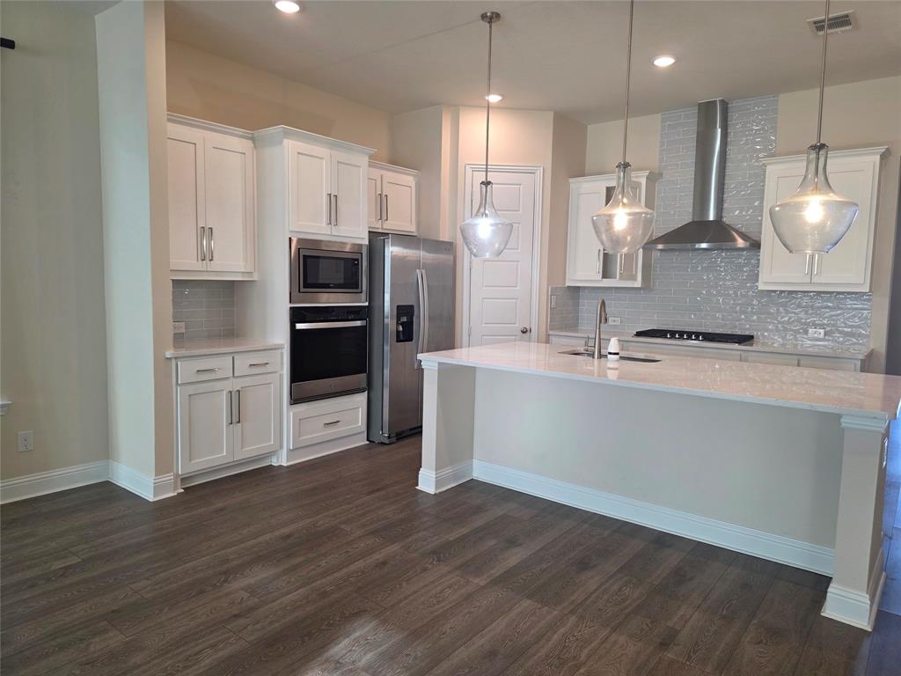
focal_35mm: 23
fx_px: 599
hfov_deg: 73.9
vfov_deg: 58.9
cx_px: 450
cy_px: 338
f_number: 1.7
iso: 125
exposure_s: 1/120
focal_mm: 6.3
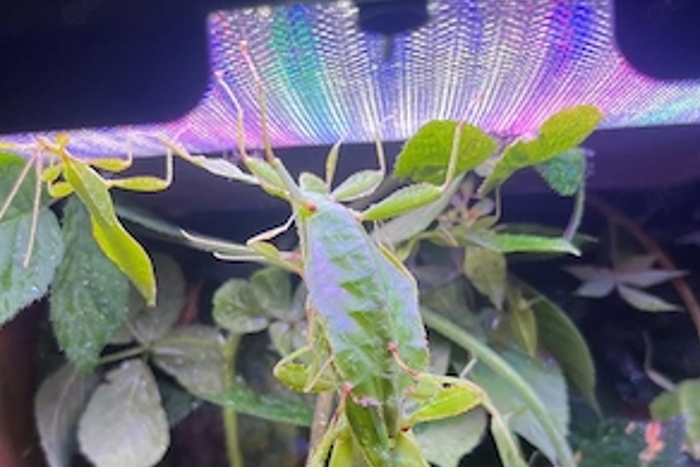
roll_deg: +3.6
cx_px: 352
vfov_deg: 34.9
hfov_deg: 51.9
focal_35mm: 37
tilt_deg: -4.0
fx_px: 720
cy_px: 369
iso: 80
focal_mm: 5.1
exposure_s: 1/121
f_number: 1.6
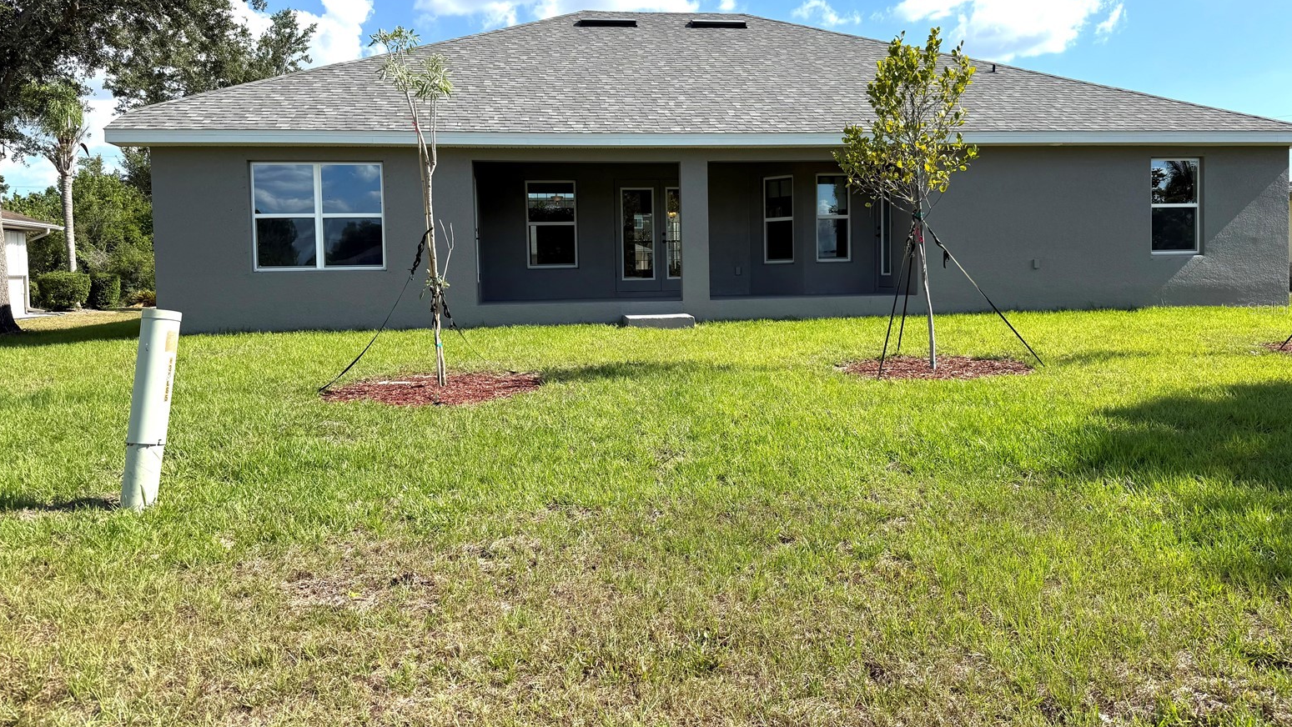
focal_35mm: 27
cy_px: 308
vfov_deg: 42.8
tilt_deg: -1.9
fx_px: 925
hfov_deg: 69.8
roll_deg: +1.1
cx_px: 659
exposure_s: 1/3584
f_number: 1.78
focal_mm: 6.76
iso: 80
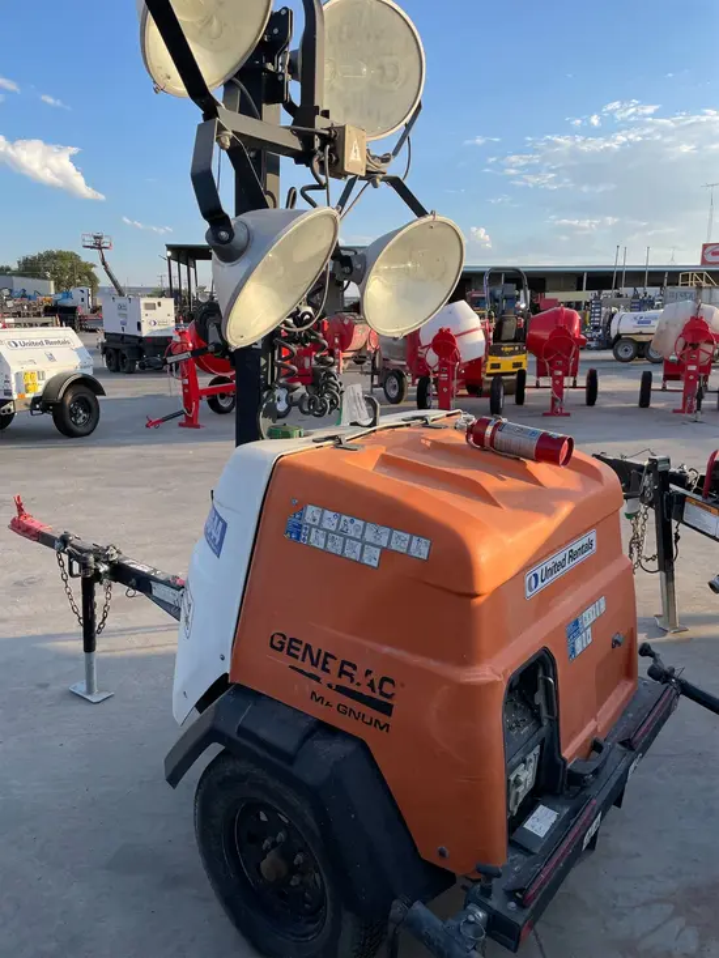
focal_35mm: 26
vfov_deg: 67.3
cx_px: 360
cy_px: 479
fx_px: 720
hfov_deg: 53.1
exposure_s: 1/1383
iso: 50
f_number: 1.6
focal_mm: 4.2
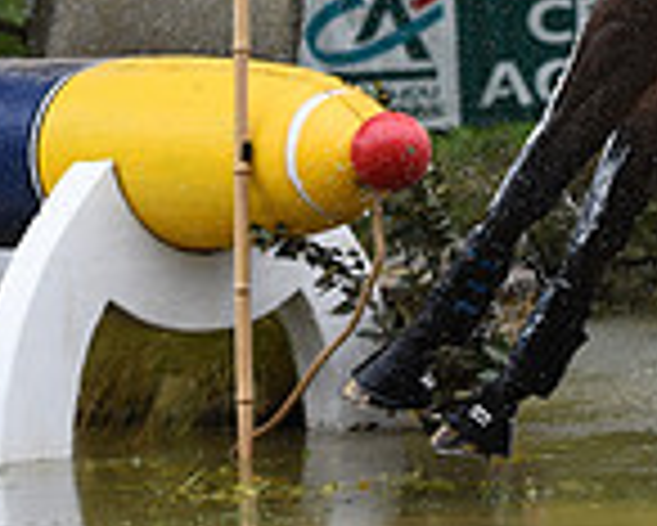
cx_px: 1125
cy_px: -27
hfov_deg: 4.6
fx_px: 8133
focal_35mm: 418
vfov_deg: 3.7
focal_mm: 112
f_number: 4.5
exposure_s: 1/1250
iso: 1000
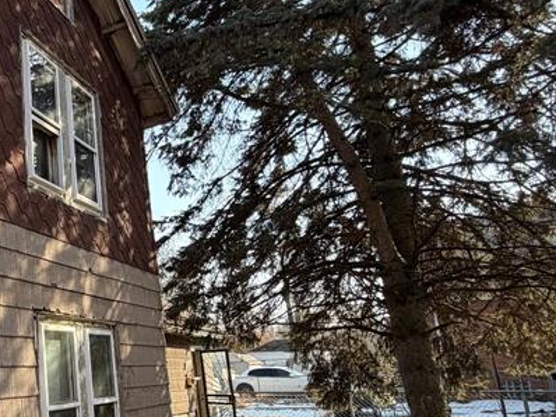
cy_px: 250
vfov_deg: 39.5
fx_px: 579
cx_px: -36
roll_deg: -0.4
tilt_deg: +16.2
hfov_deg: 42.1
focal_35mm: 36
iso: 64
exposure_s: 1/486
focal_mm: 2.22
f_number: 2.2
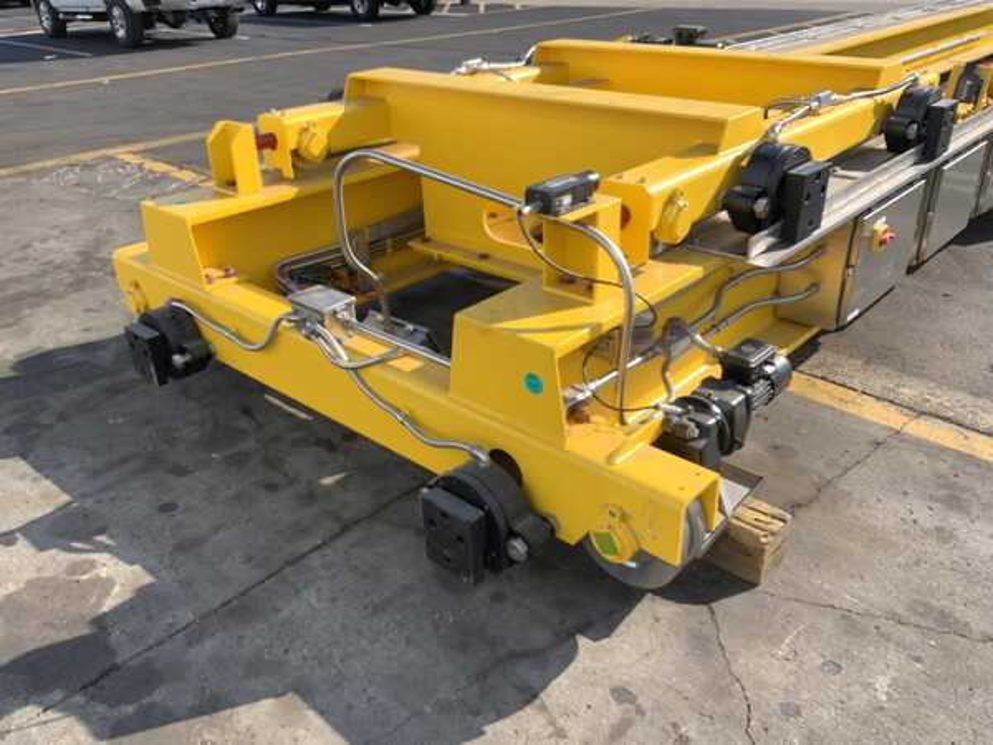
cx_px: 496
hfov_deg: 61.7
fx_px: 832
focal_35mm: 29
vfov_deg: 48.2
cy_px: 372
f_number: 1.8
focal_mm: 3
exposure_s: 1/400
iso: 16
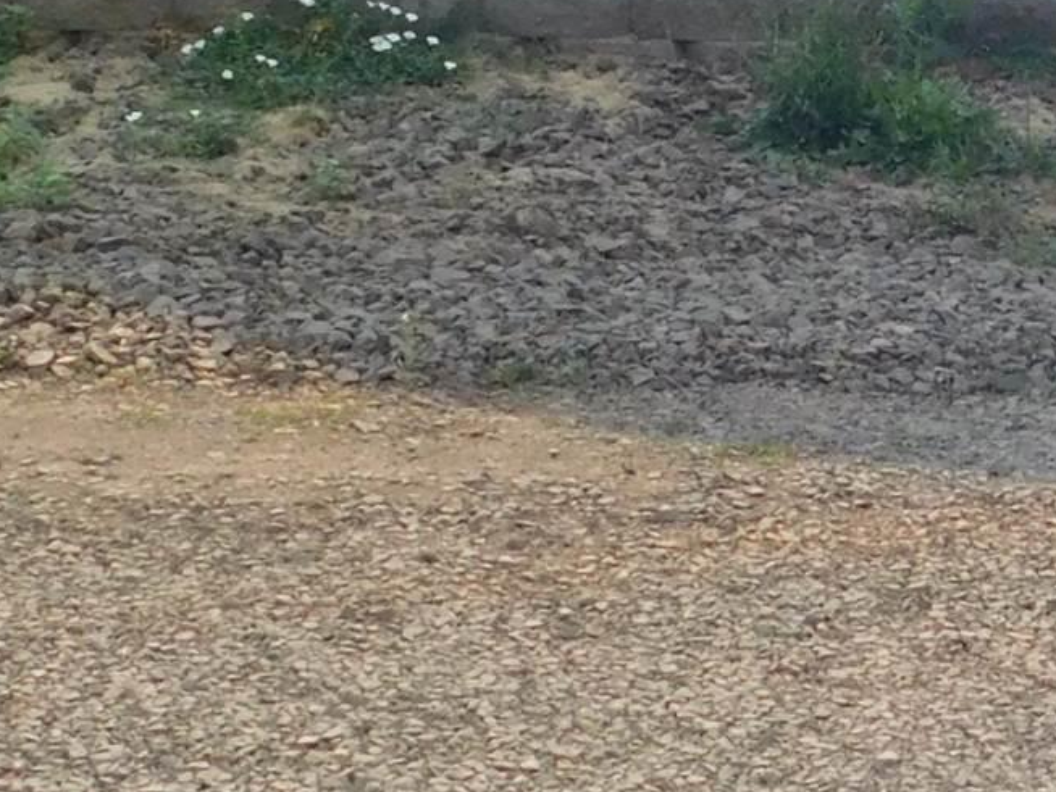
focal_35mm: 108
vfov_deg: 13.0
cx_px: 948
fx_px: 3296
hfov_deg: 17.9
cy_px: -408
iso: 125
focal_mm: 4
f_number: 3
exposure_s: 1/1000
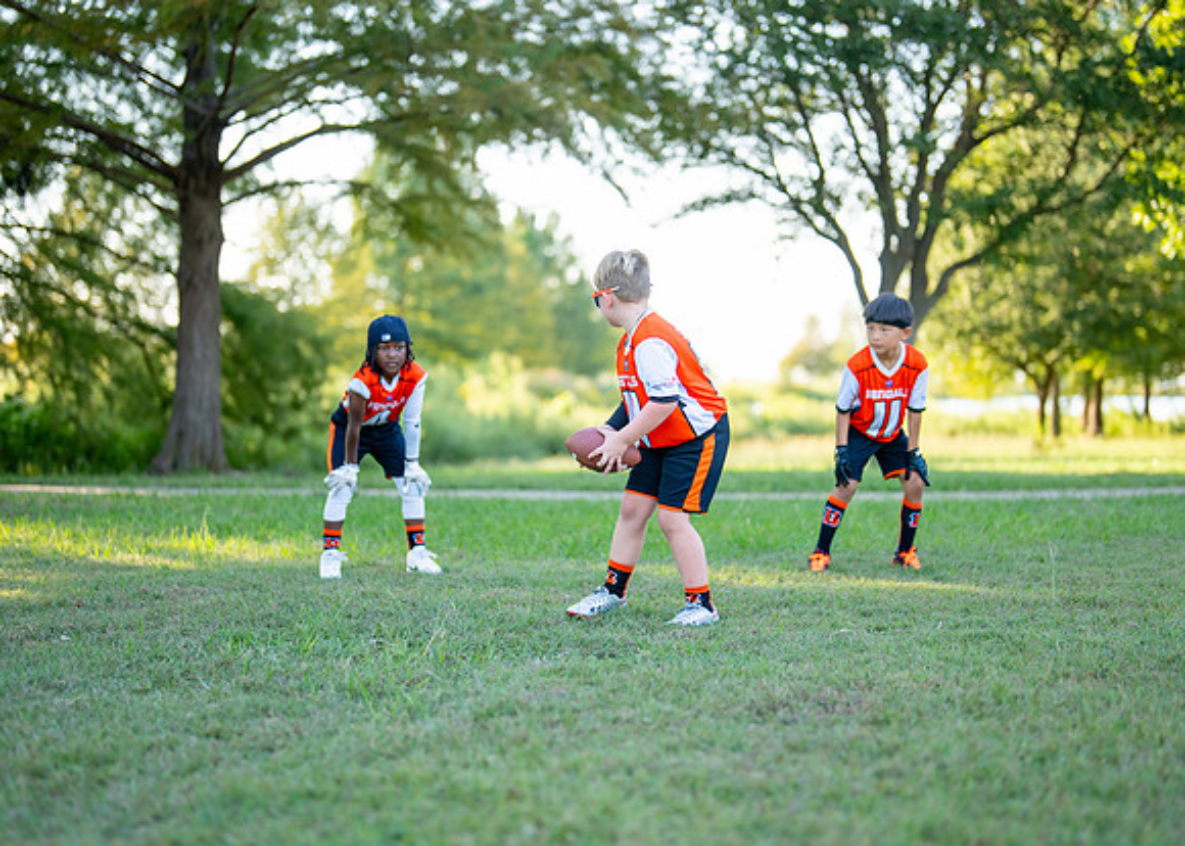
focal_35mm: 60
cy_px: 401
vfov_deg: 23.7
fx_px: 2017
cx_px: 609
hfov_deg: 32.7
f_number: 1.2
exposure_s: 1/800
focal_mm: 50
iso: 100
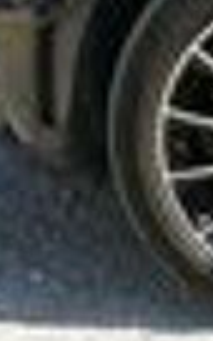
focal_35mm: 119
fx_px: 1105
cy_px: 109
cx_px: 271
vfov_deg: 17.5
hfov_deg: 10.8
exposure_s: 1/640
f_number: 3
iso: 125
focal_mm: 11.86
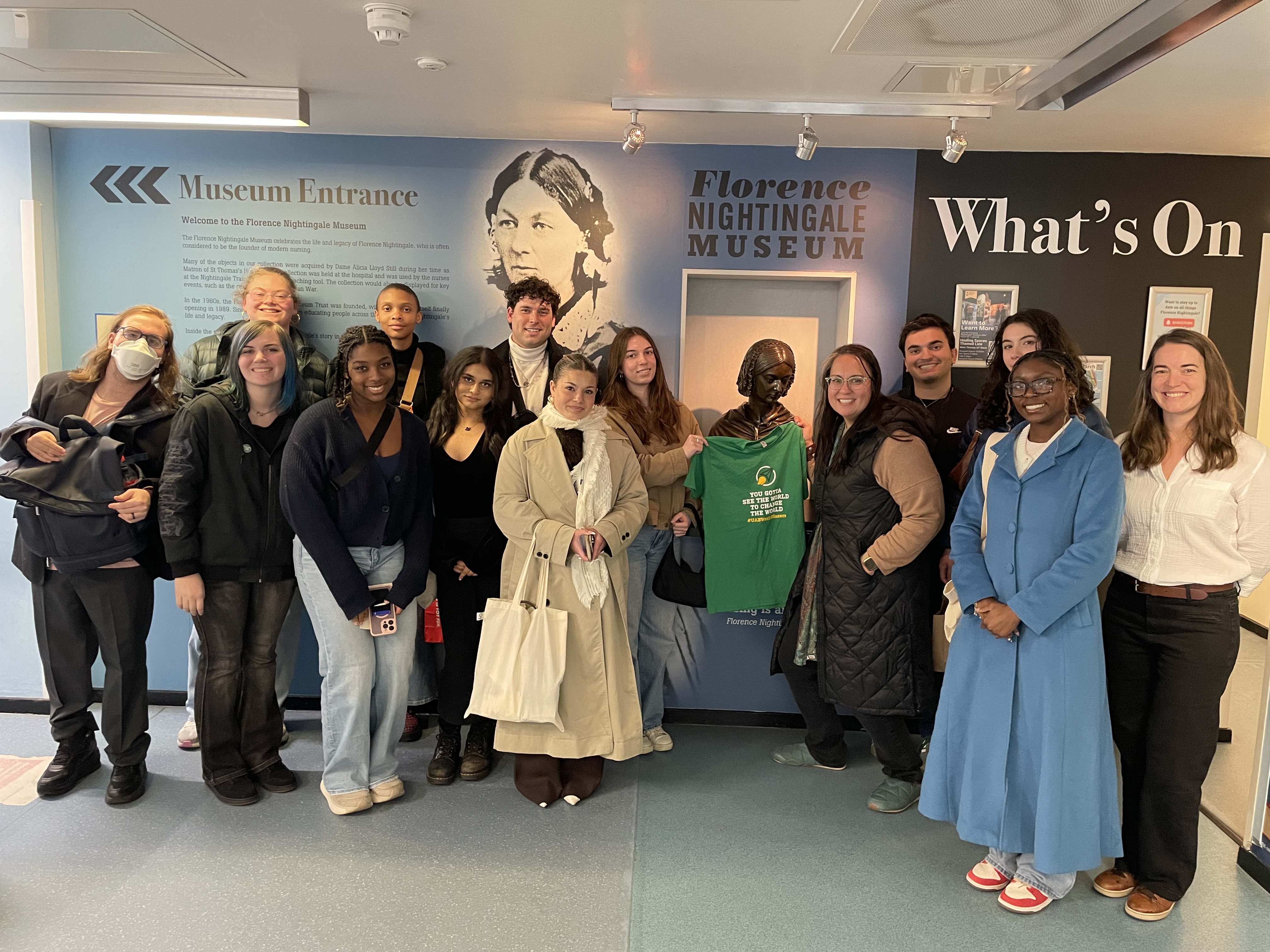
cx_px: 635
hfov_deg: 67.3
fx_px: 954
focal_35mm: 26
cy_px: 476
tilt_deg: -7.8
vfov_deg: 53.1
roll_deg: -1.3
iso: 400
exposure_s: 1/50
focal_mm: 4.2
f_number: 1.6
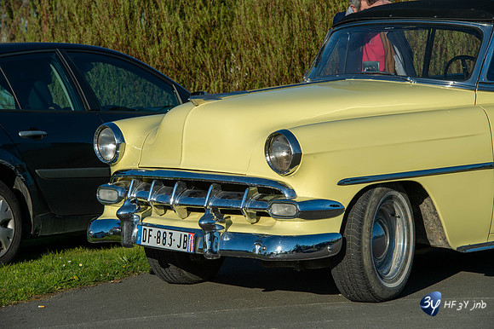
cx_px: 247
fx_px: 2263
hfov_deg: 12.5
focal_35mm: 165
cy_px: 164
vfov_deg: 8.3
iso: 100
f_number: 11
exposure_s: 1/500
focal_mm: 165
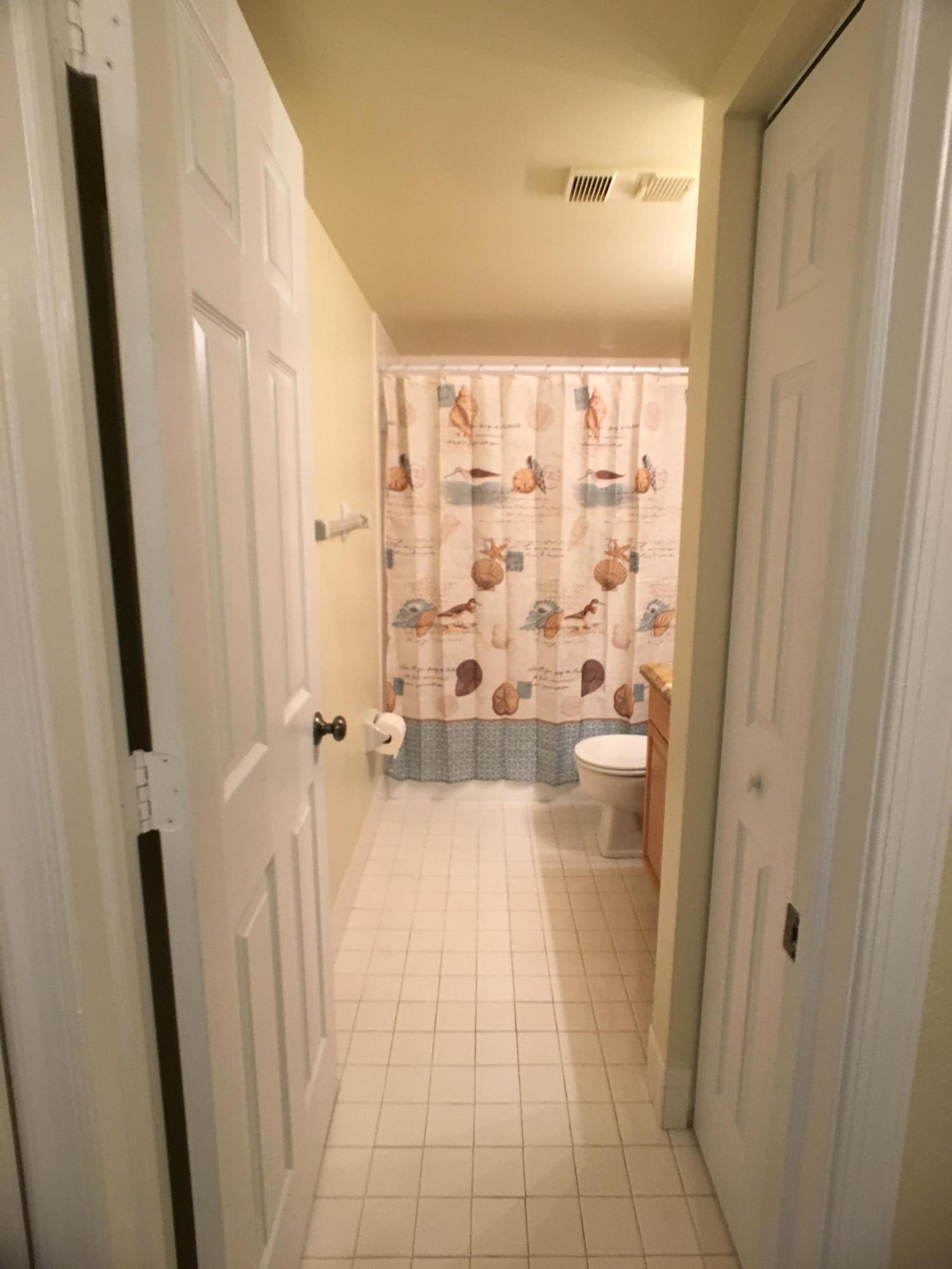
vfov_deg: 61.7
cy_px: 634
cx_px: 476
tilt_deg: -9.6
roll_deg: -0.1
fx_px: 1063
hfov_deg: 48.2
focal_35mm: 29
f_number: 2.2
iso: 40
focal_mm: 4.15
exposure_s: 1/15
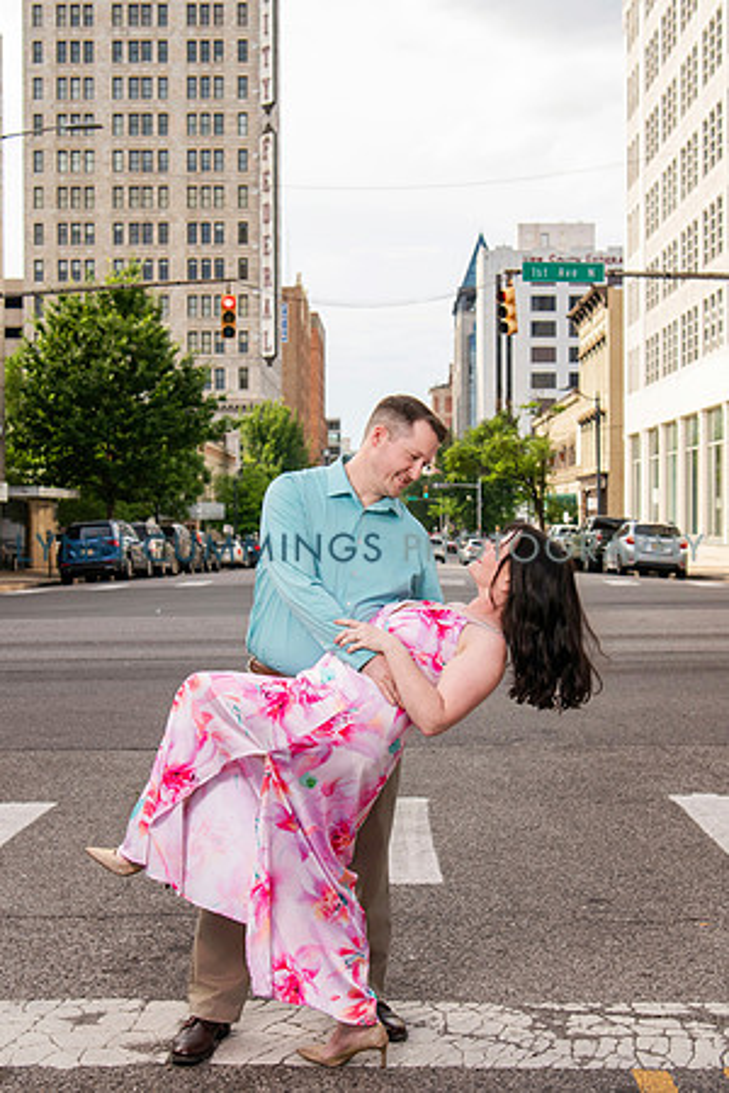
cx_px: 364
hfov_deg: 38.9
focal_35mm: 34
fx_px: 1033
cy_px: 546
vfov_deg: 55.8
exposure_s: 1/1250
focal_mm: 34
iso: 200
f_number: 4
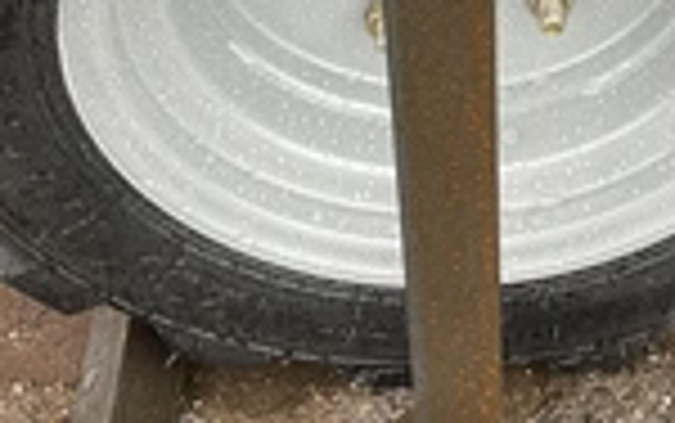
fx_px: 1510
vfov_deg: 15.2
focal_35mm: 82
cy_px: -135
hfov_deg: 24.9
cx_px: 518
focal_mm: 3
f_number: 1.8
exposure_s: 1/122
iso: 64
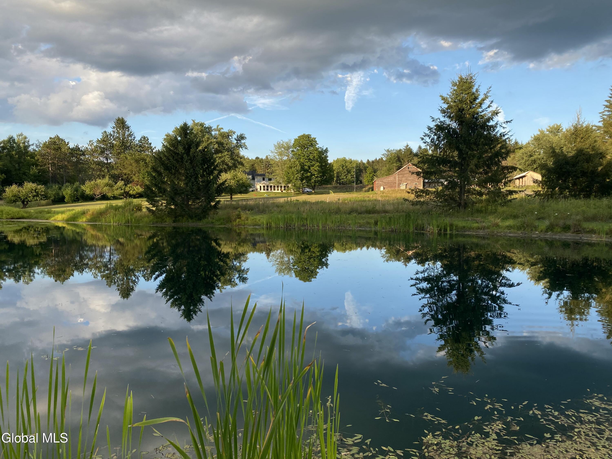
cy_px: 230
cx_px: 306
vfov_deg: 53.1
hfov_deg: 67.3
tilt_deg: -3.9
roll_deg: +1.7
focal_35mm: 26
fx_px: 460
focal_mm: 4.25
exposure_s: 1/757
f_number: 1.8
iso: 32
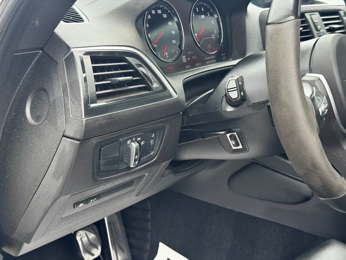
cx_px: 173
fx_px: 480
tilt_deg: -18.9
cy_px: 130
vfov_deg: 30.3
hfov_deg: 39.7
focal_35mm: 48
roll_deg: -1.6
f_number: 1.78
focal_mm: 6.76
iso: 64
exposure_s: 1/204
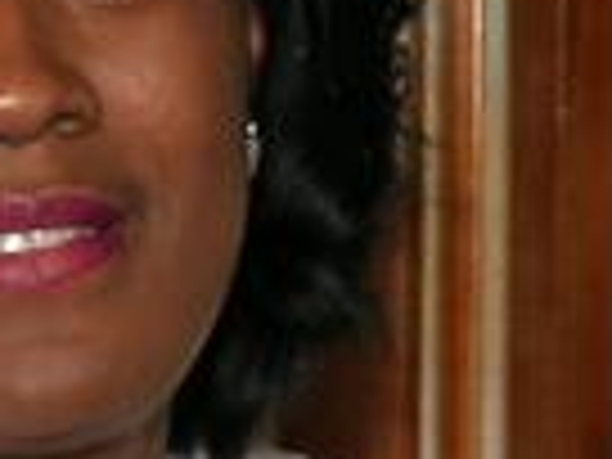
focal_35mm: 358
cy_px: 346
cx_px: 0
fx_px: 6329
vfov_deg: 4.2
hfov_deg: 5.5
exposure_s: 1/60.3
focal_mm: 12.6
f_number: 4.2
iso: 50
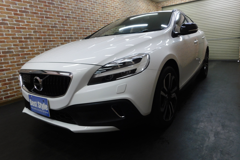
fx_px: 160
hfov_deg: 73.7
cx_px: 120
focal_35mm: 24
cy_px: 76
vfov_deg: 53.1
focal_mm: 4
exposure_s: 1/40
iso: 125
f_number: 3
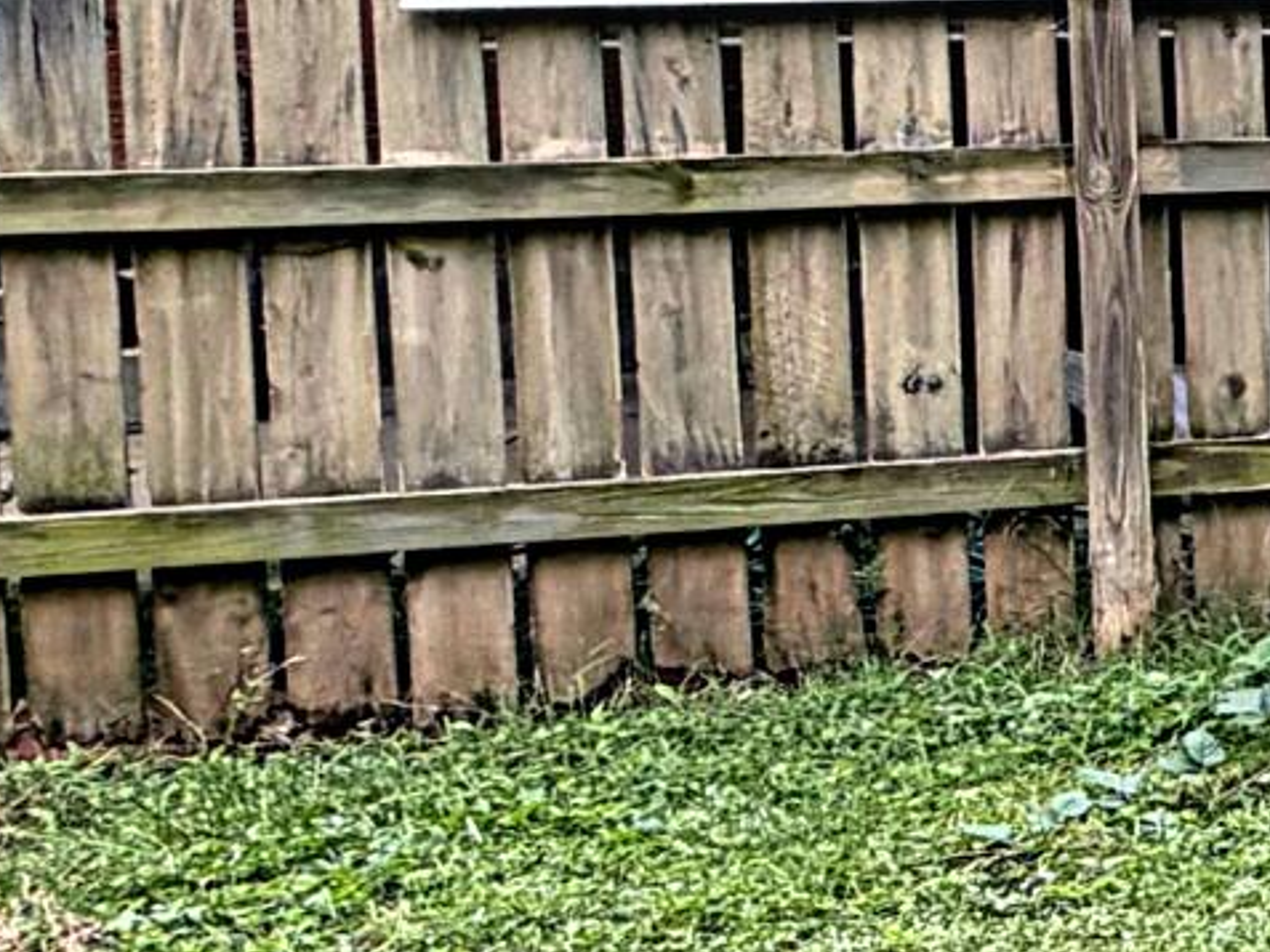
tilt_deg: -0.8
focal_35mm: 88
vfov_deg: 16.6
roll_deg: +1.6
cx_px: 2761
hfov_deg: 15.7
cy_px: 136
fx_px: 3229
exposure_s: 1/121
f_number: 2.2
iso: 100
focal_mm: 2.22
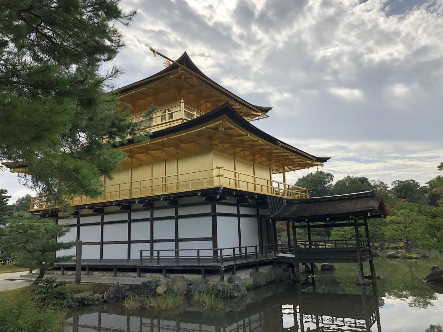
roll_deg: +1.6
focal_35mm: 29
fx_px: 371
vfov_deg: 48.2
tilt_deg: +11.4
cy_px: 166
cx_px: 222
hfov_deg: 61.7
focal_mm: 3.99
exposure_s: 1/3205
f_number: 1.8
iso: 25
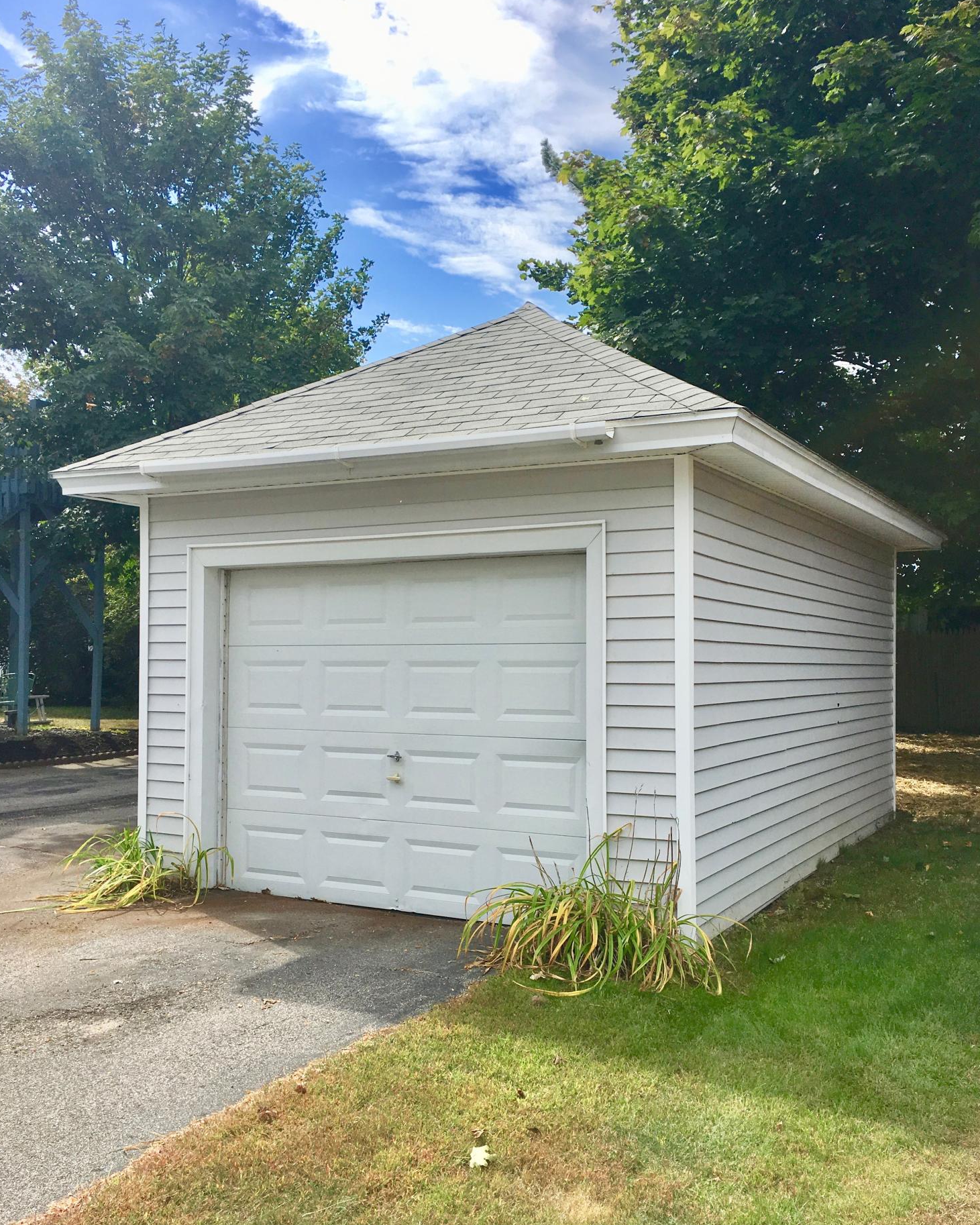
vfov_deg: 57.1
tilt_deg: +0.7
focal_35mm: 31
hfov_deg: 47.1
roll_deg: -0.7
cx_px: 496
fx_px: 1124
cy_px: 664
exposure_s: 1/1748
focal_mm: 4.15
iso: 25
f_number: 2.2
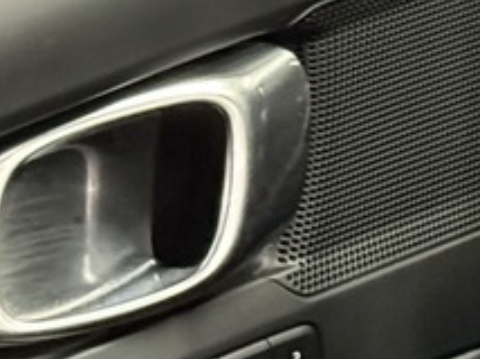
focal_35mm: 323
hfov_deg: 5.9
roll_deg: +6.9
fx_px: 4474
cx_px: 1097
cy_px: 276
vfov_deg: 4.6
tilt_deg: -18.3
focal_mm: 6.76
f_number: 1.78
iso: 500
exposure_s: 1/33
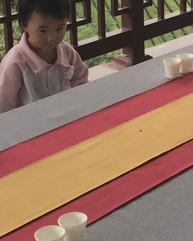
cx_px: 225
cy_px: 4
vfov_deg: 16.9
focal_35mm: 111
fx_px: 792
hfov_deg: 13.5
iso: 20
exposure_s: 1/266
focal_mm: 3.99
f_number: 1.8
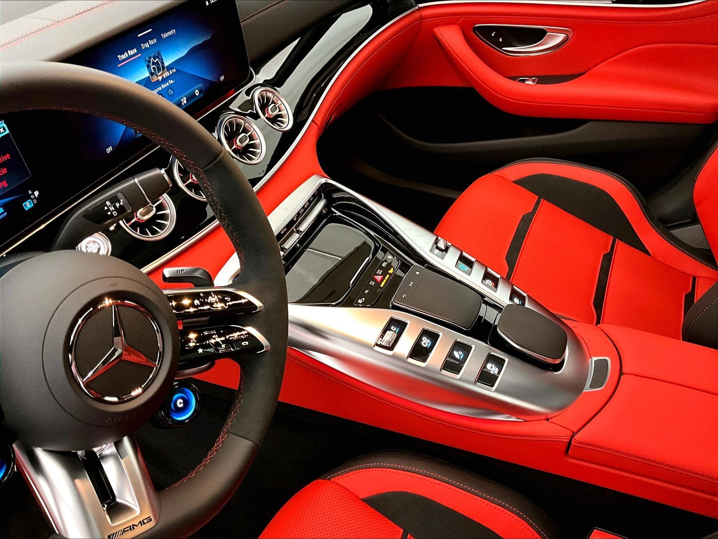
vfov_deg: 48.2
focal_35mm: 29
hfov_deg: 61.7
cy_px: 270
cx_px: 359
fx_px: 602
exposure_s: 1/40
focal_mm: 3
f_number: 1.8
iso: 320
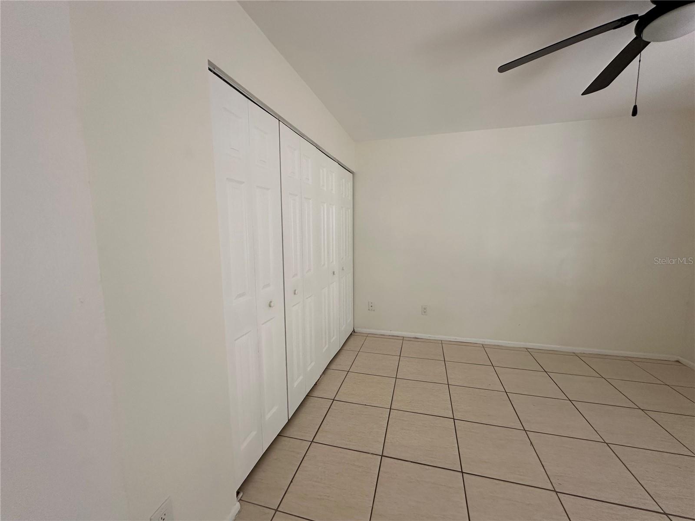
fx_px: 281
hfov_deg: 102.1
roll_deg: +1.8
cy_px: 260
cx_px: 348
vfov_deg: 85.7
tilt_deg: -5.3
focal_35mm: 14
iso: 125
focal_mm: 2.22
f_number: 2.2
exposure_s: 1/99
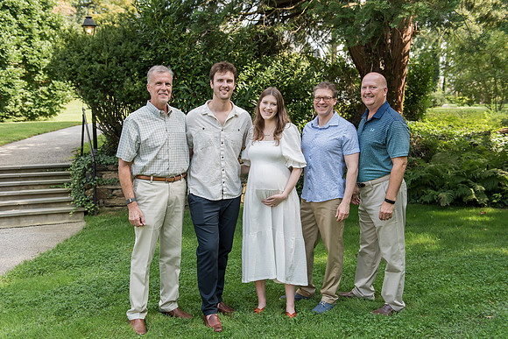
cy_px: 170
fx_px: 494
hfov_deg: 54.4
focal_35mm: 35
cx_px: 254
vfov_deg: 37.9
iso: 640
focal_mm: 35
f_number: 4
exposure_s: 1/800
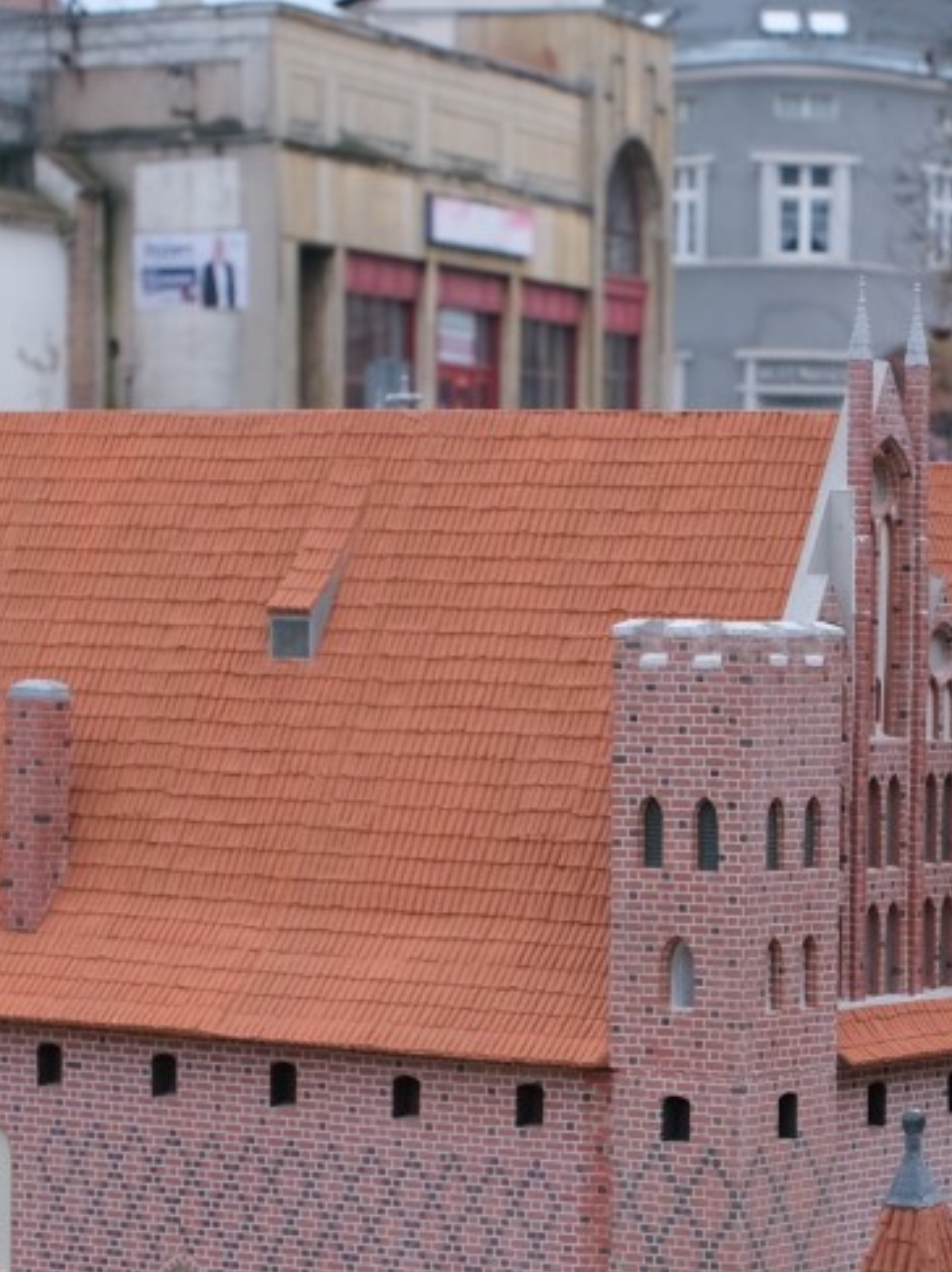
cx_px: 1128
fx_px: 4957
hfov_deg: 10.8
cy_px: 1057
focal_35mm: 135
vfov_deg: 14.5
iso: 320
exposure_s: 1/110
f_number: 4
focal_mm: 28.3
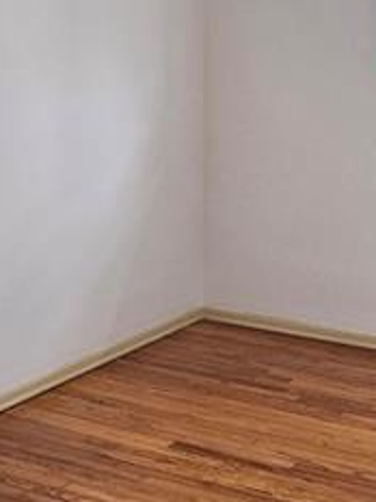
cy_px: 260
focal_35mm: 76
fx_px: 1101
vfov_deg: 25.7
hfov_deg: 19.3
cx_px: 255
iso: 250
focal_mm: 5.4
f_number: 1.8
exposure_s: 1/170
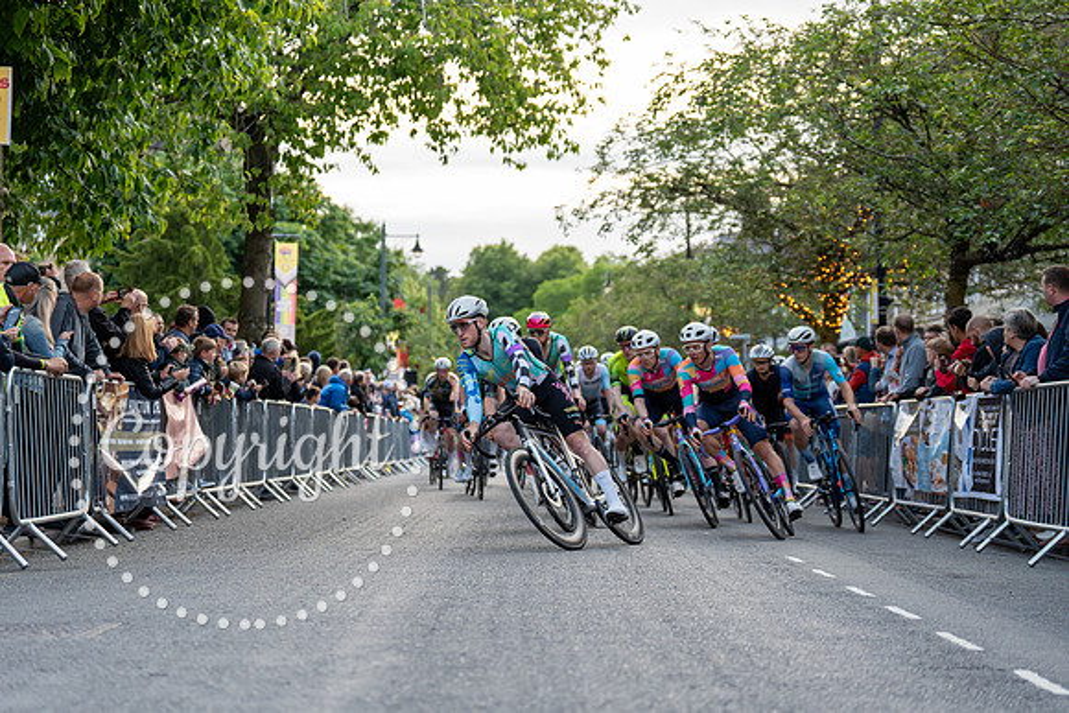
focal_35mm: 70
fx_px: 2079
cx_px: 534
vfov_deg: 19.5
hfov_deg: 28.8
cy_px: 356
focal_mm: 70
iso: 1000
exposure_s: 1/800
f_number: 2.8
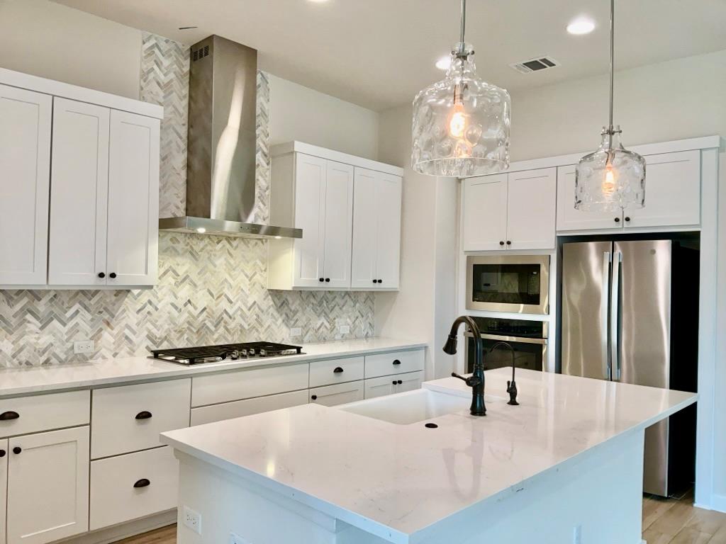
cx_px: 363
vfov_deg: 51.4
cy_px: 272
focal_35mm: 27
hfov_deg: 65.3
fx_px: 566
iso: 50
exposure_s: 1/60
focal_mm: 3
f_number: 1.8
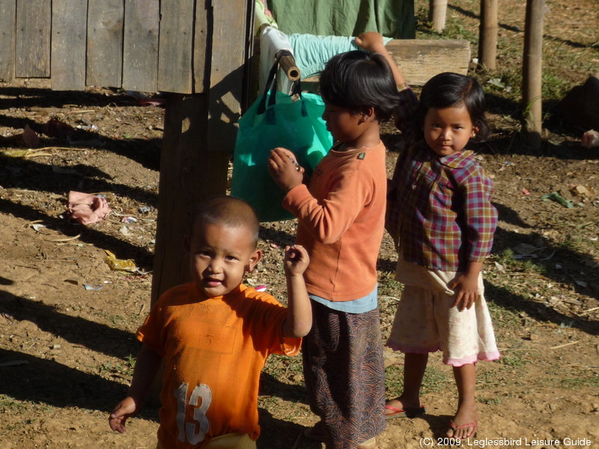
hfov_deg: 17.1
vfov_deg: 12.9
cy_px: 224
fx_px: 1990
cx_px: 300
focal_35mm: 115
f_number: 5.2
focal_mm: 14.1
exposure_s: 1/500
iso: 100
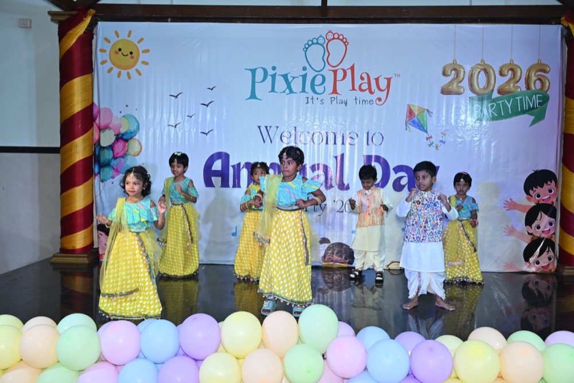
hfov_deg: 55.1
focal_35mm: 34
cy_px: 192
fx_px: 550
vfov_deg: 38.3
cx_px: 287
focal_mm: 34.5
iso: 400
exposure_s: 1/160
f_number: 6.3
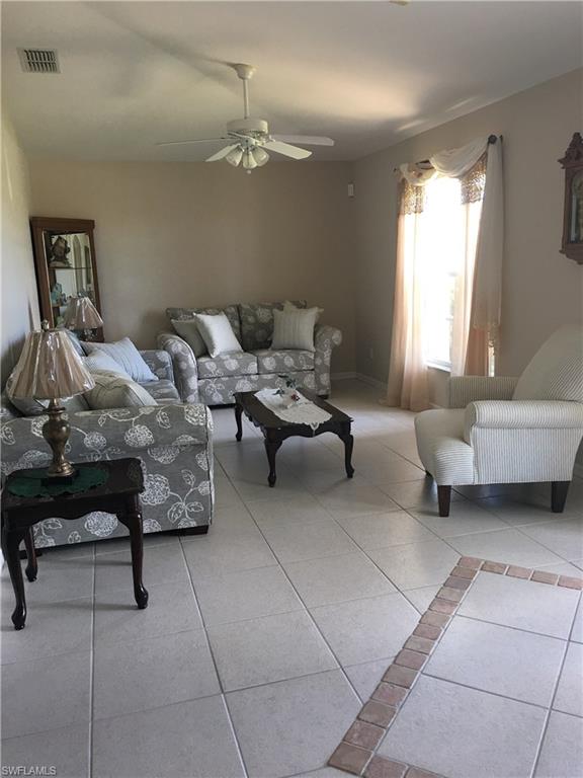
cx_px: 292
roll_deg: +2.2
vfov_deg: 61.7
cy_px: 389
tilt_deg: -10.6
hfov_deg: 48.2
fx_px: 651
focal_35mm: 29
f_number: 2.2
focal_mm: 4.15
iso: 32
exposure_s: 1/30
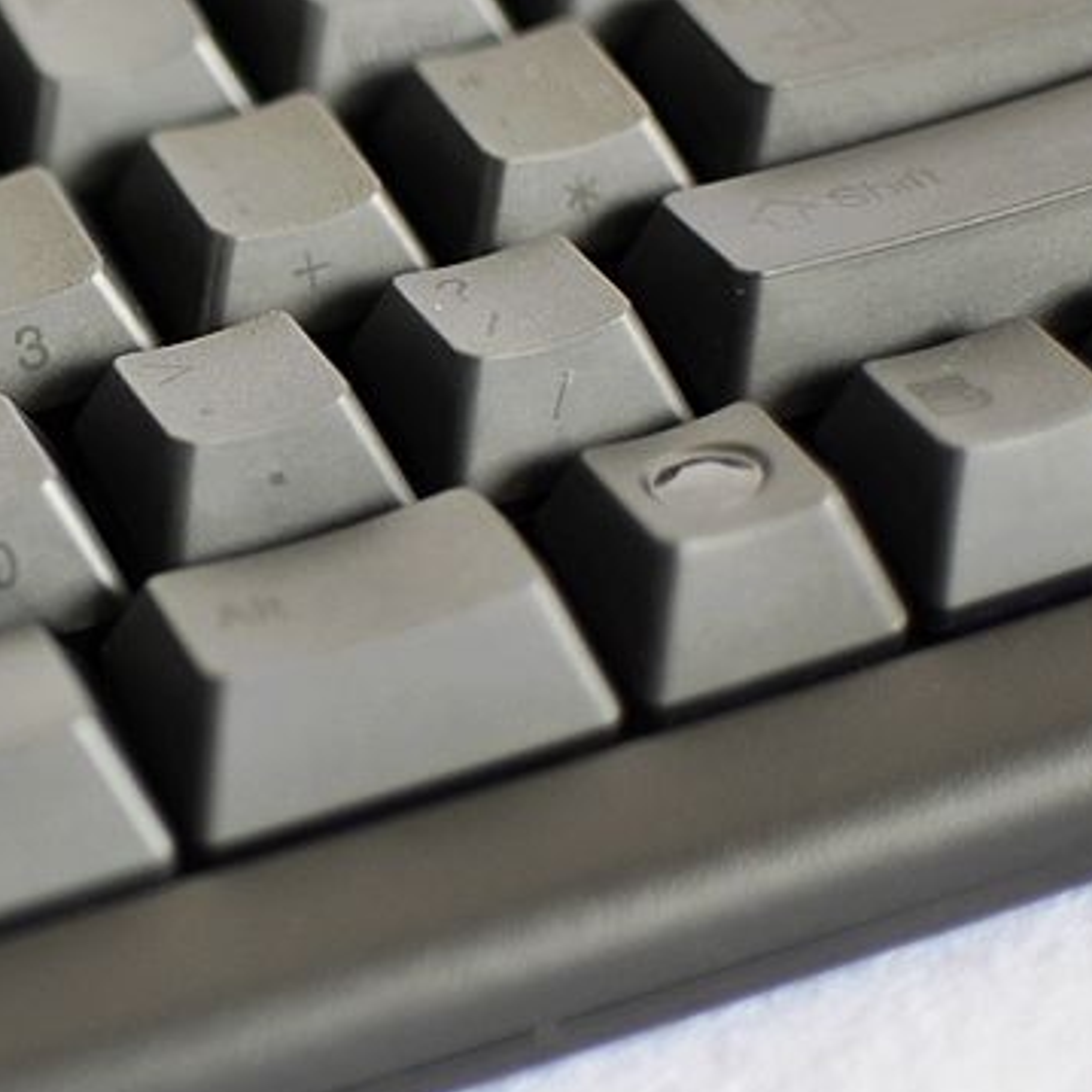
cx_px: -265
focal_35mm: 124
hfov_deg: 13.6
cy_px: 371
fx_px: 4432
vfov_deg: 14.0
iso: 200
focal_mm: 35
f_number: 1.8
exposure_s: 1/40
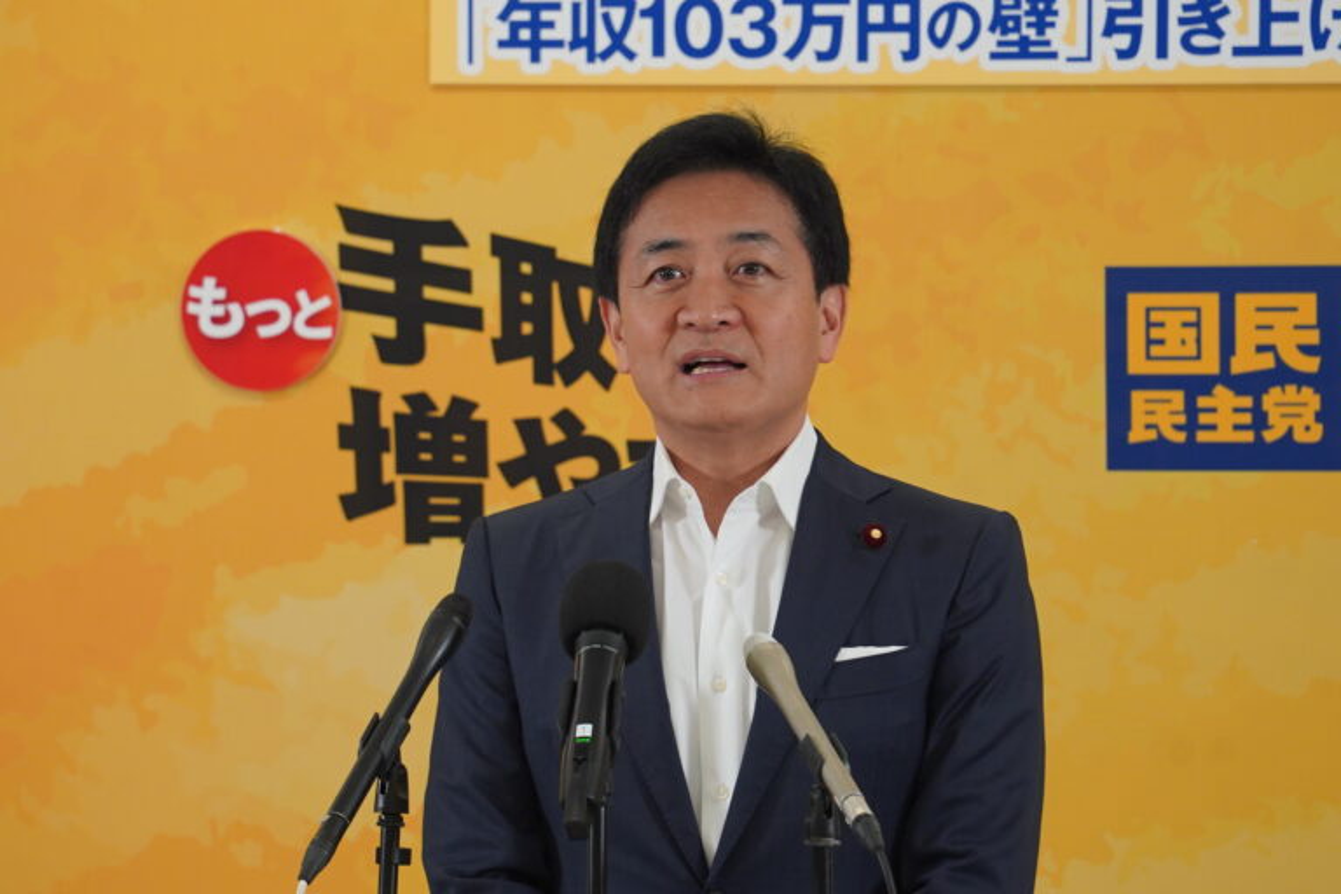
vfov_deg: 5.2
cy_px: 447
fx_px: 9759
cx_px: 670
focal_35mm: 262
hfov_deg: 7.9
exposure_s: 1/320
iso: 2000
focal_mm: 175
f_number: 5.6
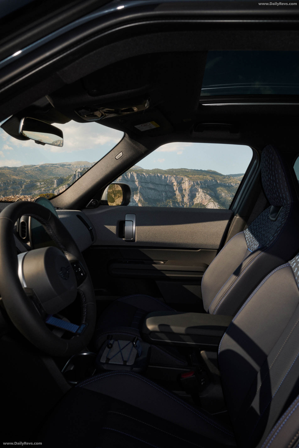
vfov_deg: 65.5
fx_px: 349
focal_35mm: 28
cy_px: 224
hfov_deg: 46.4
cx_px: 150
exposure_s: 1/125
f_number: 6.3
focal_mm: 18.3
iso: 100
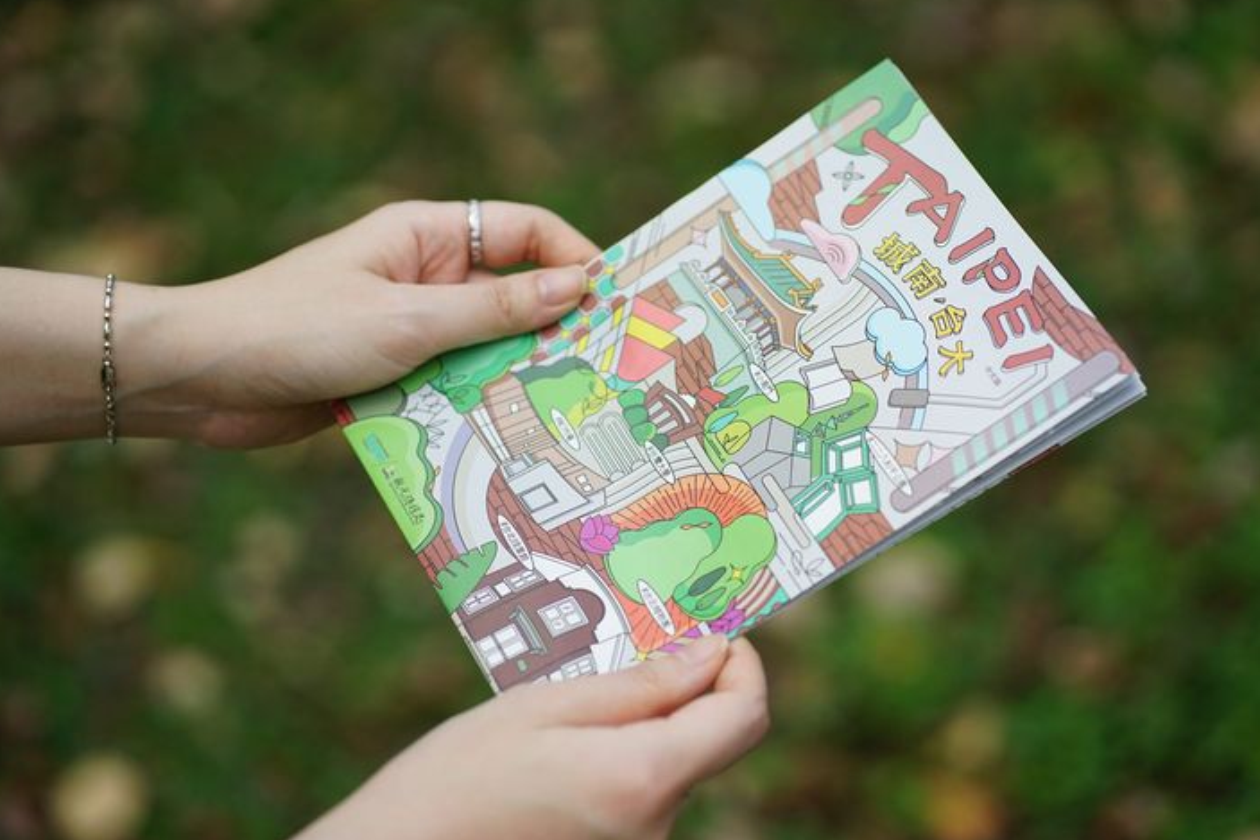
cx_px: 633
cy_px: 417
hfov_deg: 23.4
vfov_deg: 15.7
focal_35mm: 87
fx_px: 3045
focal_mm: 85
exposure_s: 1/1250
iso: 250
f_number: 2.8
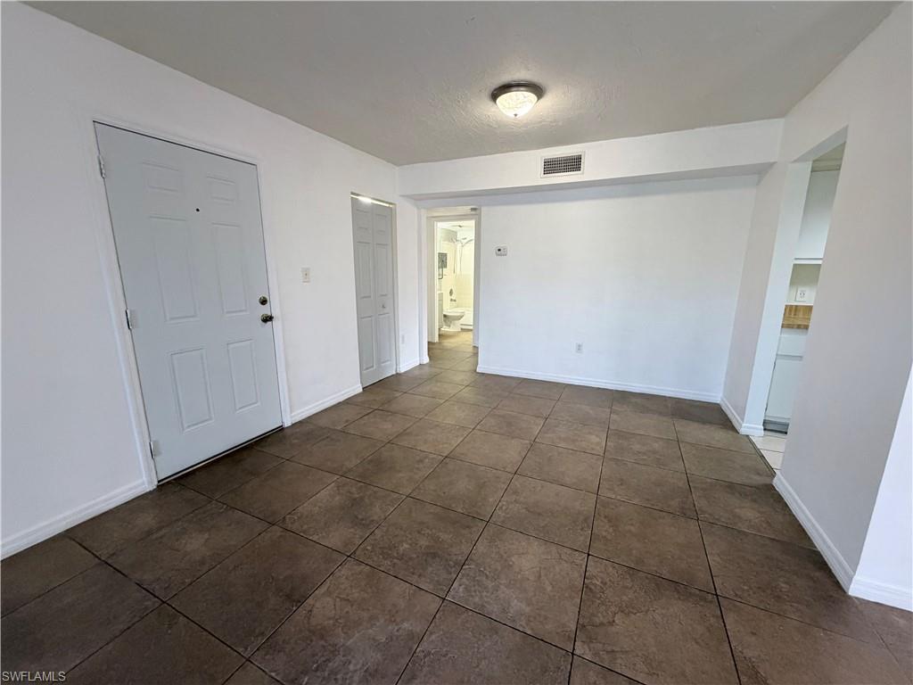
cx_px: 456
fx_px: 369
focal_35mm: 14
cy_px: 342
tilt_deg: -11.5
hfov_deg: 102.1
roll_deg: +0.3
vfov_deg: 85.7
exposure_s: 1/60
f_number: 2.2
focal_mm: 2.22
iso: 400
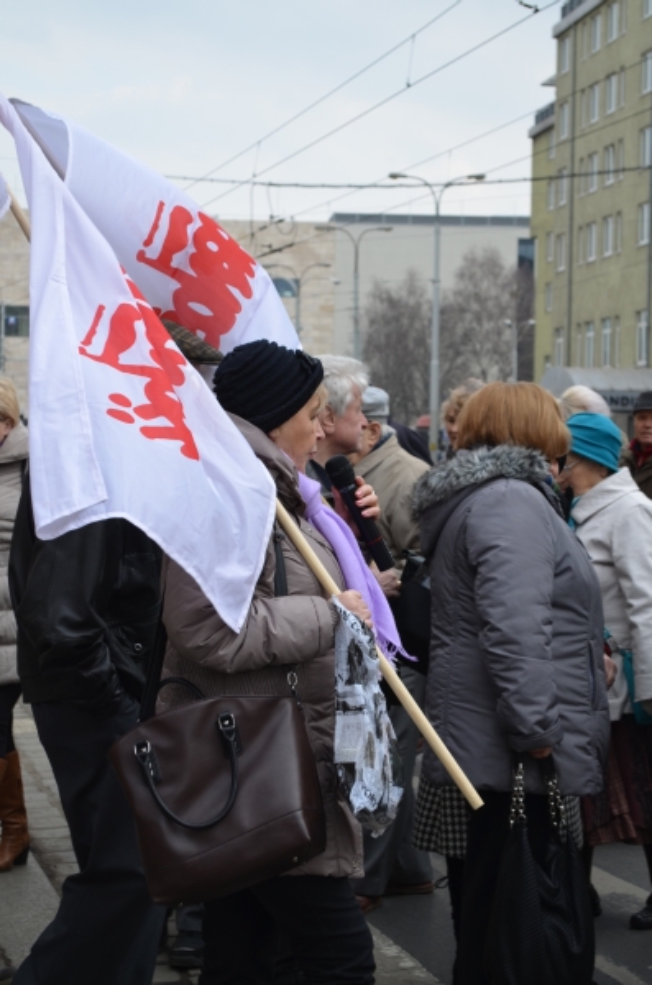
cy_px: 492
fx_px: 2253
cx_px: 326
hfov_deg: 16.5
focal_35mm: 82
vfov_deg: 24.7
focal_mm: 55
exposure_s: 1/200
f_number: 7.1
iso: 200
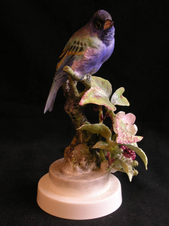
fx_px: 391
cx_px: 84
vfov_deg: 32.2
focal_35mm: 60
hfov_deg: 24.4
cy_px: 113
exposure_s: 1
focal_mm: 12.5
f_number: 6
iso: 100
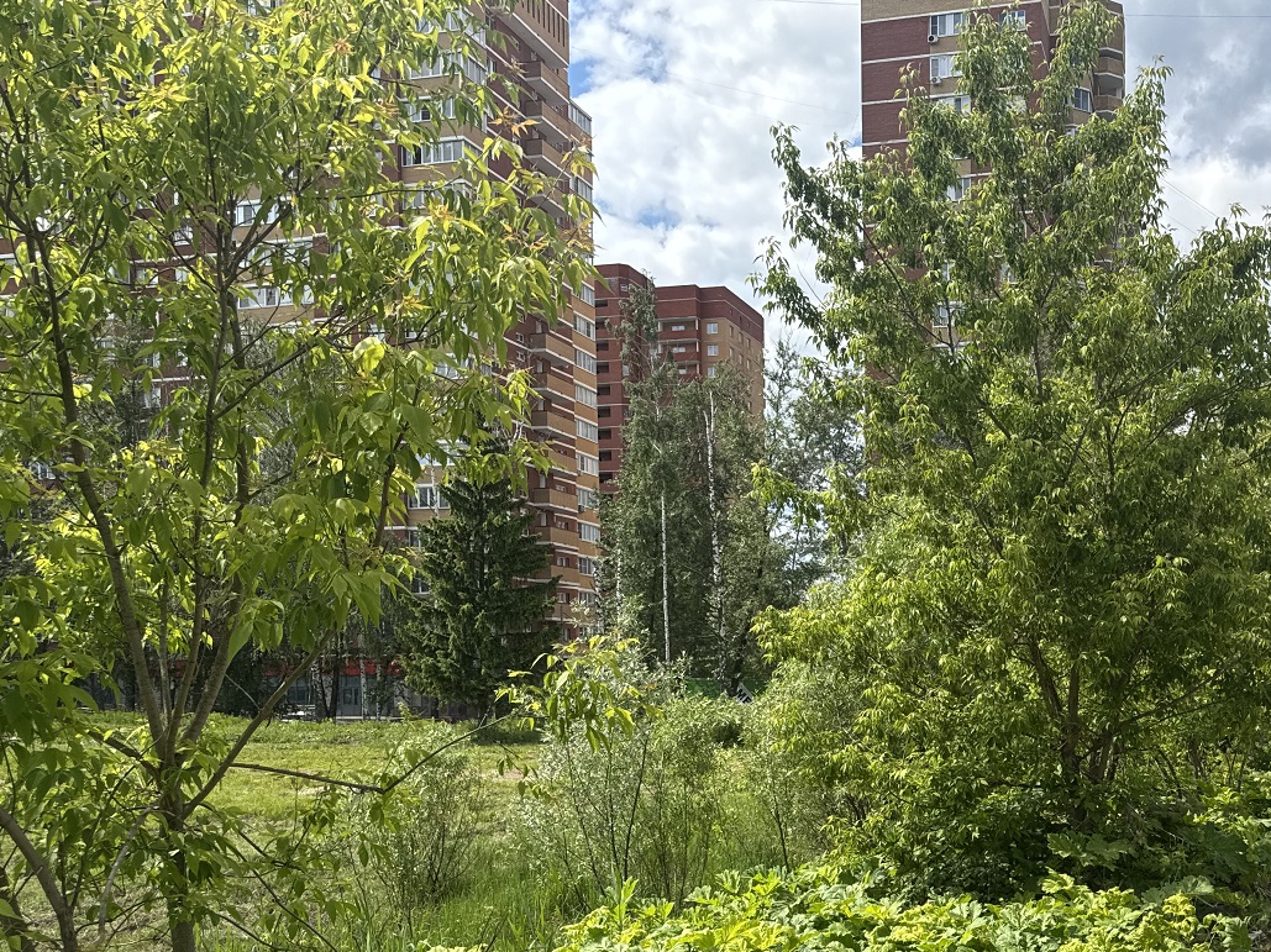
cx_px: 917
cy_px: 691
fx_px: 1285
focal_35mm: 35
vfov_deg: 39.8
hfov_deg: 50.9
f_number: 1.78
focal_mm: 6.76
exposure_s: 1/3247
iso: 80
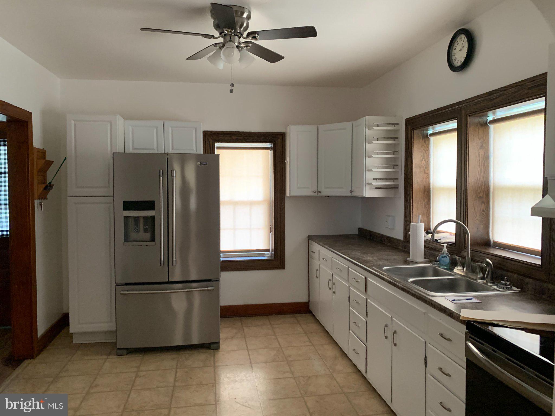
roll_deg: -0.1
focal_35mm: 26
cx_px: 278
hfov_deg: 67.3
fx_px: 417
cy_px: 208
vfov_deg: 53.1
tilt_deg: -2.5
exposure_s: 1/40
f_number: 1.8
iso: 400
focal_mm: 4.25
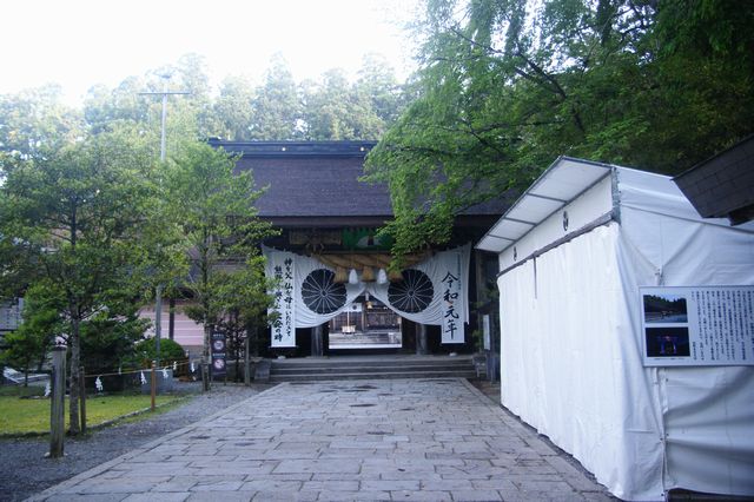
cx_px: 377
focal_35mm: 30
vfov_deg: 43.6
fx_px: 628
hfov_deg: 62.0
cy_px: 251
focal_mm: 20
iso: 800
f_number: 3.5
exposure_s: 1/160
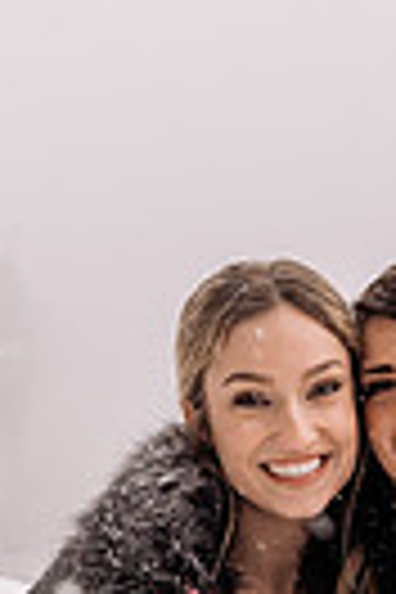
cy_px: 405
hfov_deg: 11.5
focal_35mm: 119
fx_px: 1963
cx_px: 248
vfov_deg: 17.2
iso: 1250
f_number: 5
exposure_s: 1/250
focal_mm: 35
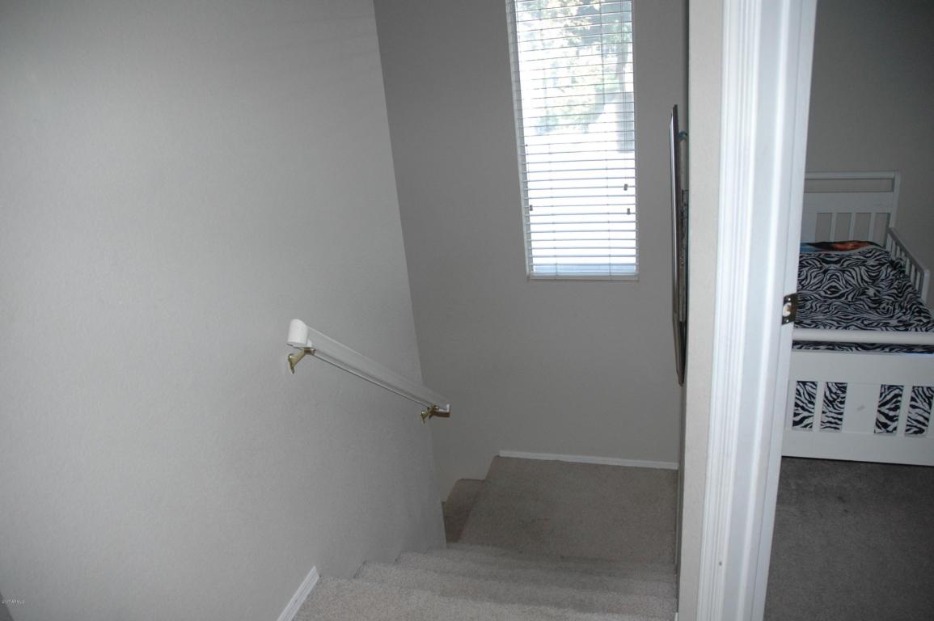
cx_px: 467
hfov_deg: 67.4
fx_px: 700
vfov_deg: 47.9
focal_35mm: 27
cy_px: 310
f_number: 3.5
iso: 500
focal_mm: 18
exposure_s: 1/250
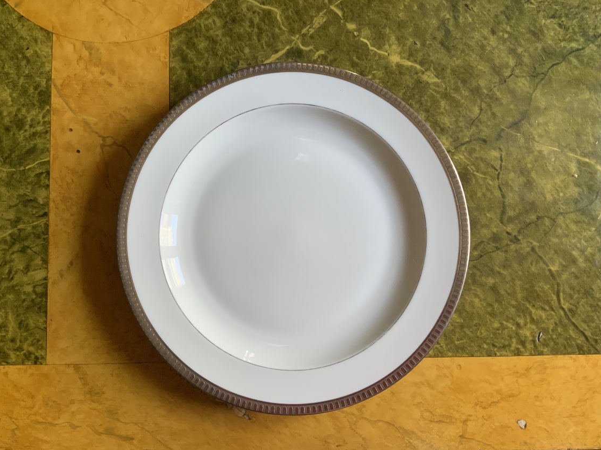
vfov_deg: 45.4
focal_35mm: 31
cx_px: 285
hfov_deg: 58.3
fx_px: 538
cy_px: 222
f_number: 1.8
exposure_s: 1/50
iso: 50
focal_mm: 3
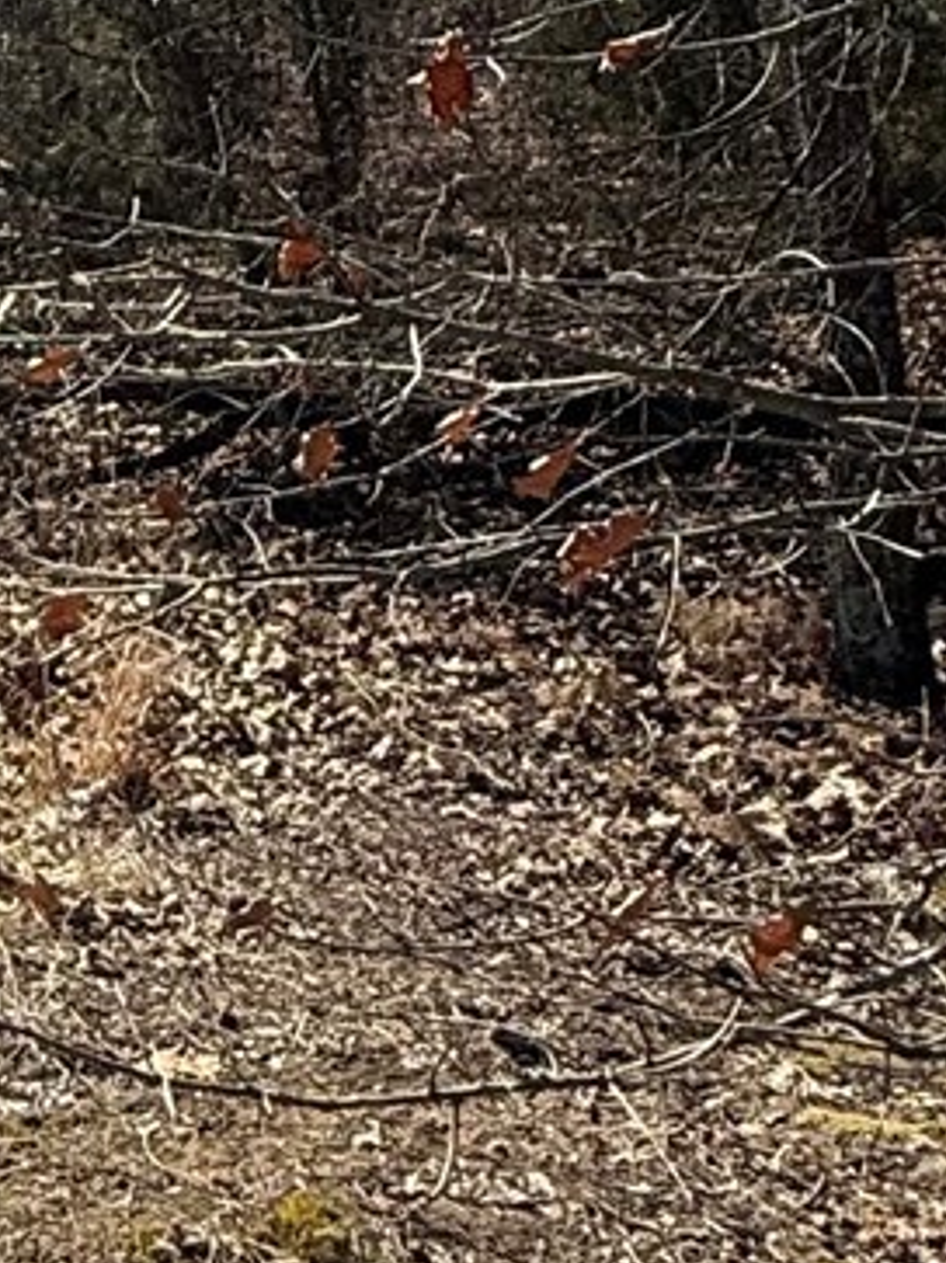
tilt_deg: +7.6
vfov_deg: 24.8
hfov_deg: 17.4
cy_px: -59
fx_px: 2698
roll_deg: +0.9
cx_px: -581
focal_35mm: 74
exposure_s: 1/1698
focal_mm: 2.22
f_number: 2.2
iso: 50
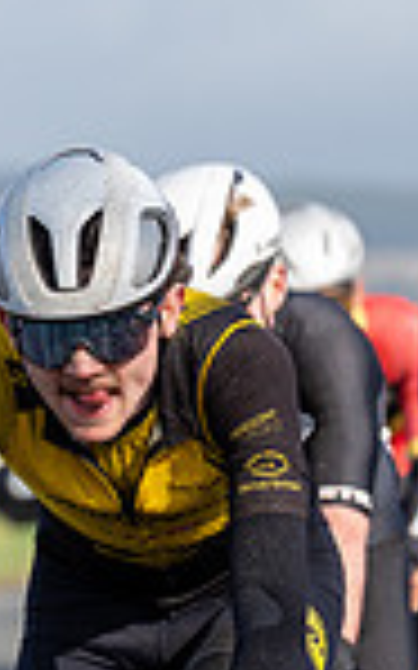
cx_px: -130
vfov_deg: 3.4
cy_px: 555
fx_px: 11166
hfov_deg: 2.1
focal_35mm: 612
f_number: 5
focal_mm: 154
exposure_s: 1/1000
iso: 320
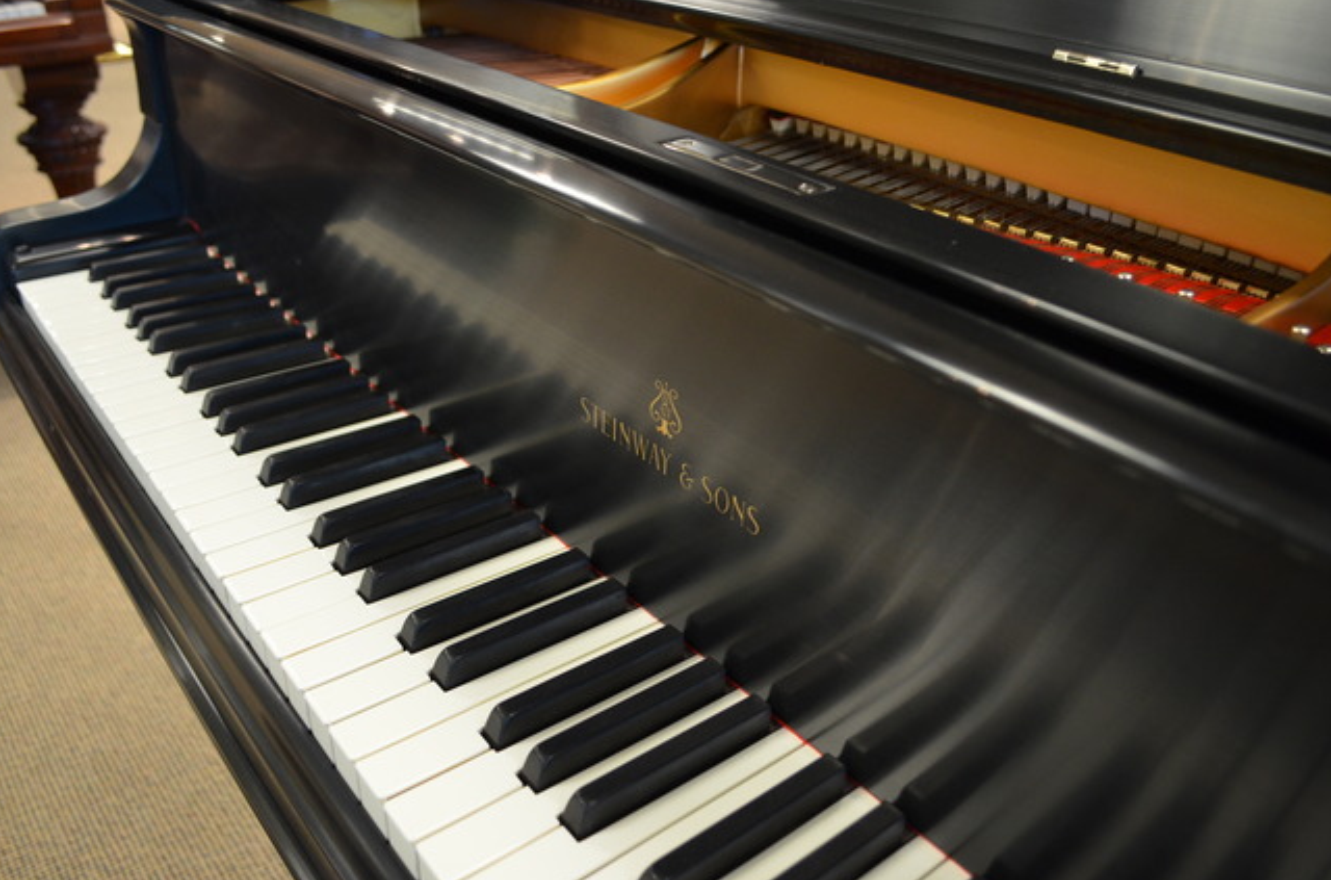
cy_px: 444
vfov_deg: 46.2
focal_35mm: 28
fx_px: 1032
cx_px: 661
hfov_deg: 65.6
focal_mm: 18
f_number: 3.5
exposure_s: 1/50
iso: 800
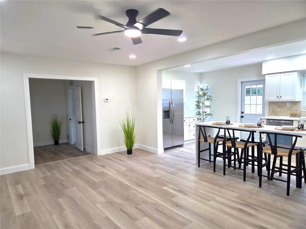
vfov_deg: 58.9
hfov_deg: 73.9
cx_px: 153
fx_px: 203
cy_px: 114
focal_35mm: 23
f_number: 1.8
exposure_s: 1/180
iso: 125
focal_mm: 5.4
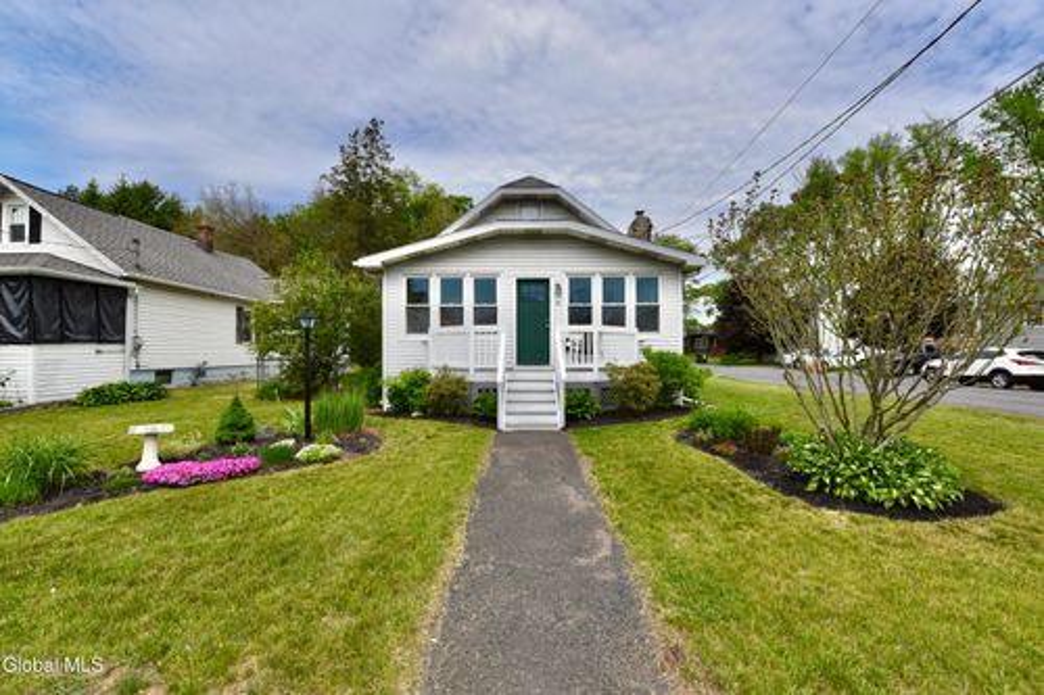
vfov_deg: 81.2
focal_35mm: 14
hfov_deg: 104.3
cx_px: 522
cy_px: 348
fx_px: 406
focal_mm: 14
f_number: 14
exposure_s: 1/1000
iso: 800
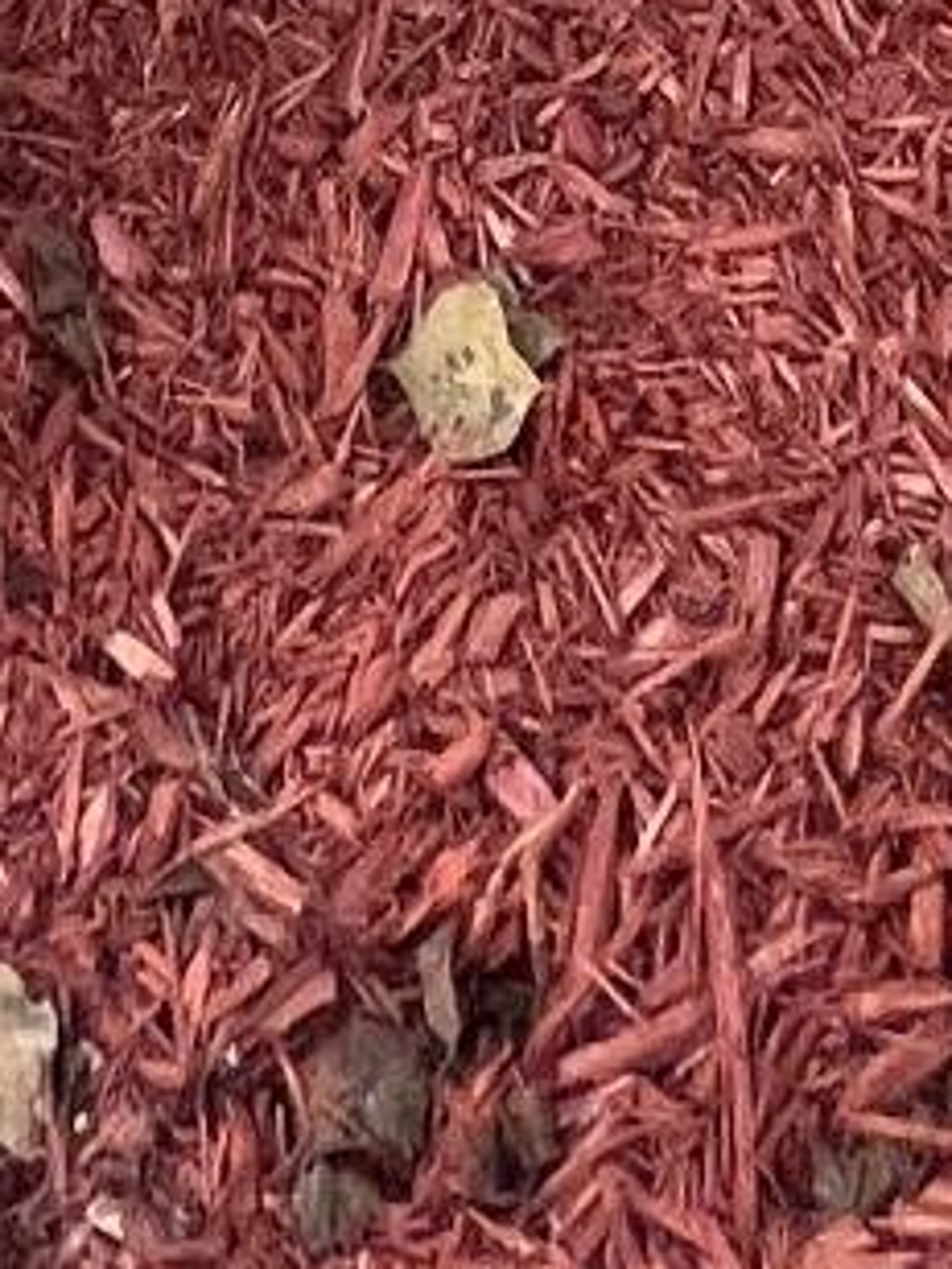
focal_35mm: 85
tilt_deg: -2.4
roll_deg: +0.6
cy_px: -2785
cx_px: 462
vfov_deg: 10.7
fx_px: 3117
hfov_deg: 17.4
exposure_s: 1/99
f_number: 1.8
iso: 64
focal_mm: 1.57
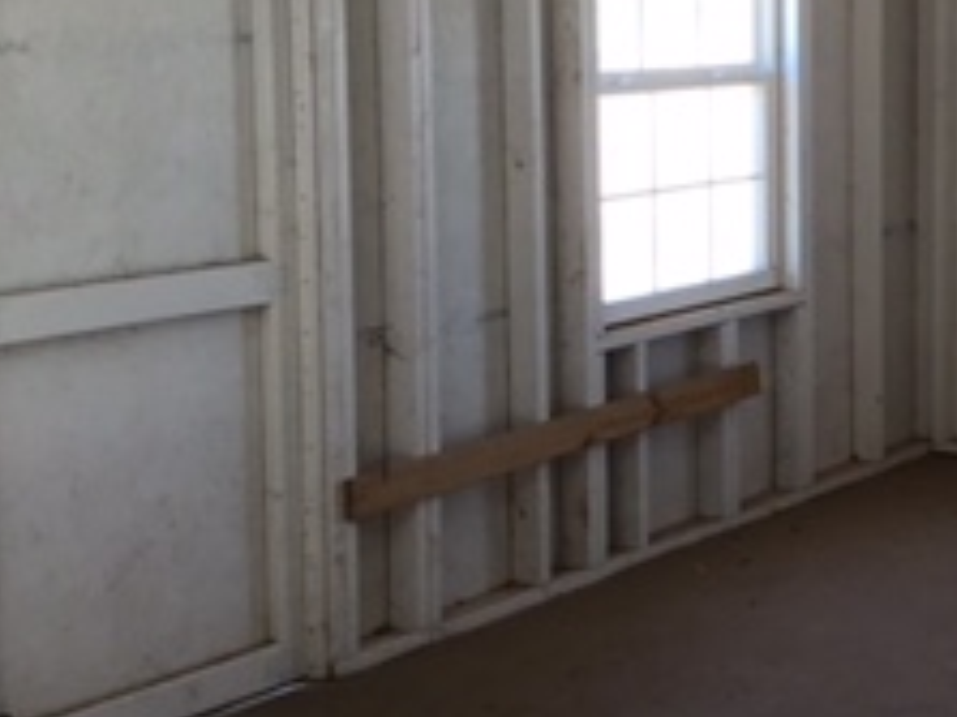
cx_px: 1133
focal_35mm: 89
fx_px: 2459
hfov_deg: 20.6
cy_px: 219
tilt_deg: -8.5
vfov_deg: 16.5
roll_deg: -1.2
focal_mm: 3.3
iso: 32
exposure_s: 1/60
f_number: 2.4
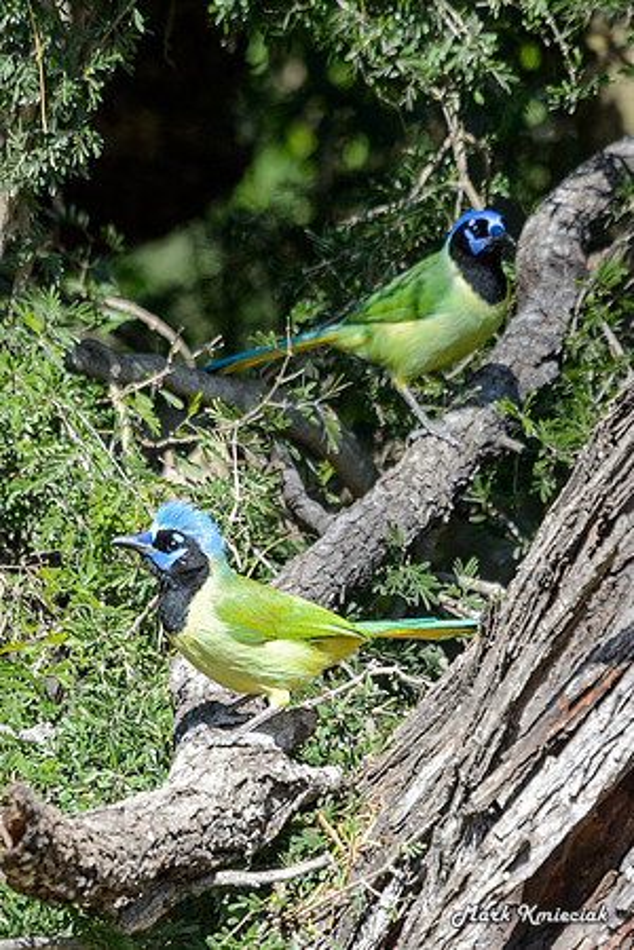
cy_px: 617
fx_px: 22263
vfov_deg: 2.4
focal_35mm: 843
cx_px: 322
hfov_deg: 1.6
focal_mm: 340
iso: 900
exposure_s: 1/1250
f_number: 5.6
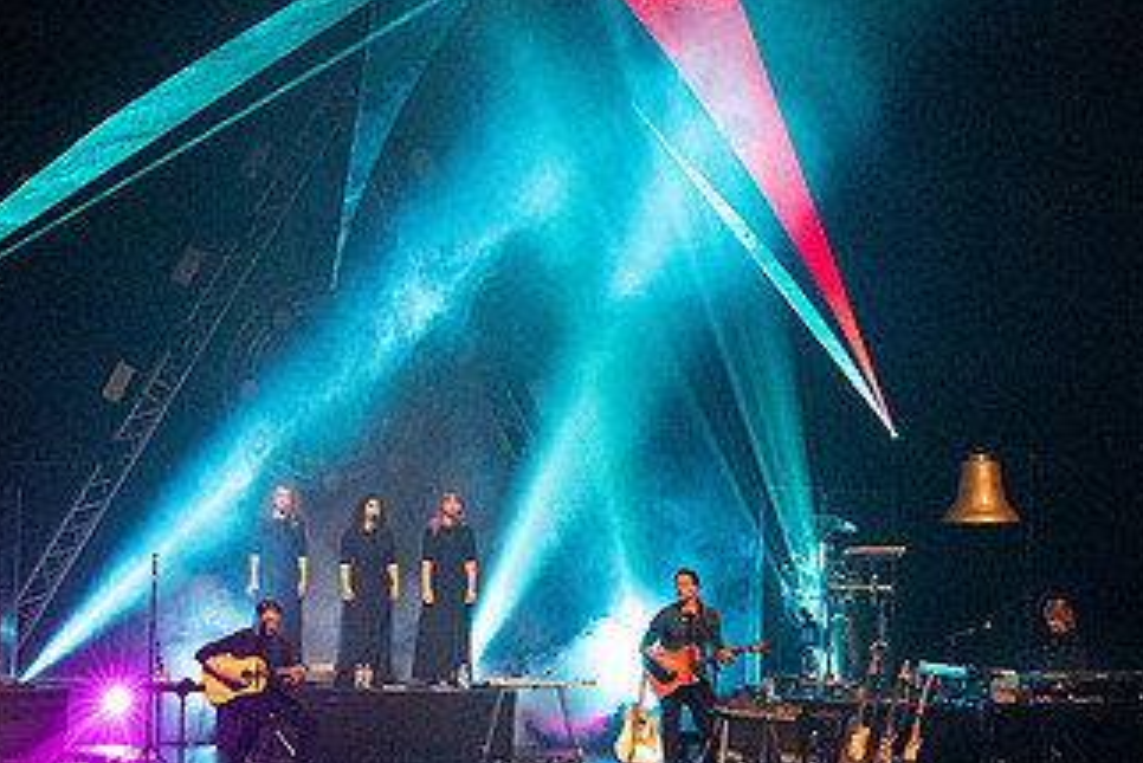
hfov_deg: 16.2
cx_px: 437
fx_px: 4002
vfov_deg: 10.9
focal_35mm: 126
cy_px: 161
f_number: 5.6
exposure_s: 1/250
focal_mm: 70
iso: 6400
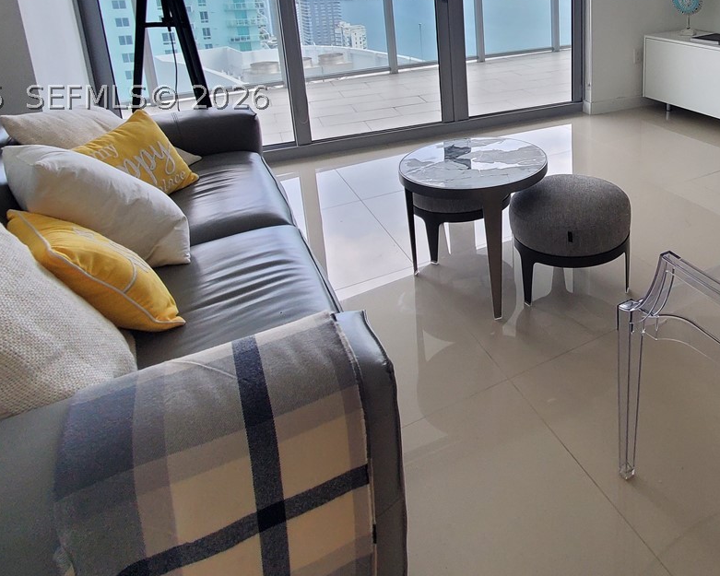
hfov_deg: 61.8
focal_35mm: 26
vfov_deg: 50.8
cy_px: 97
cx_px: 551
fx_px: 554
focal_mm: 1.8
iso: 160
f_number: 2.2
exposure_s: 1/120
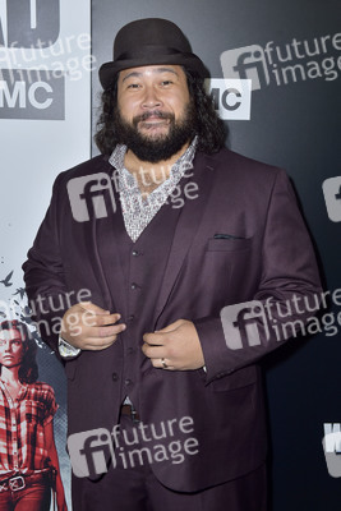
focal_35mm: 45
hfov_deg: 29.9
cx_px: 170
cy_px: 256
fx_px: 639
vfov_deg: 43.6
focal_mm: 45
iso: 500
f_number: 5.6
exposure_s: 1/250
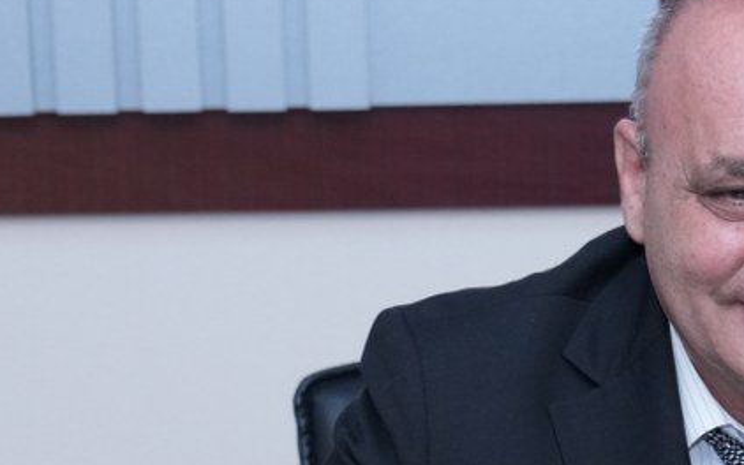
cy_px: 462
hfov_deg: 8.2
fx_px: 5172
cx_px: 774
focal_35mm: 255
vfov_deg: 5.1
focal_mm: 69
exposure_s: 1/200
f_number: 6.3
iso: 2000
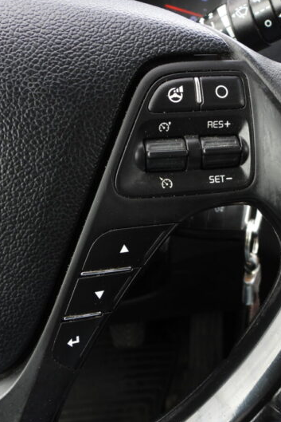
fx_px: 573
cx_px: 172
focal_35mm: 49
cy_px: 210
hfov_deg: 27.5
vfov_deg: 40.3
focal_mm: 6.3
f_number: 3.2
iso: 100
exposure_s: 1/60
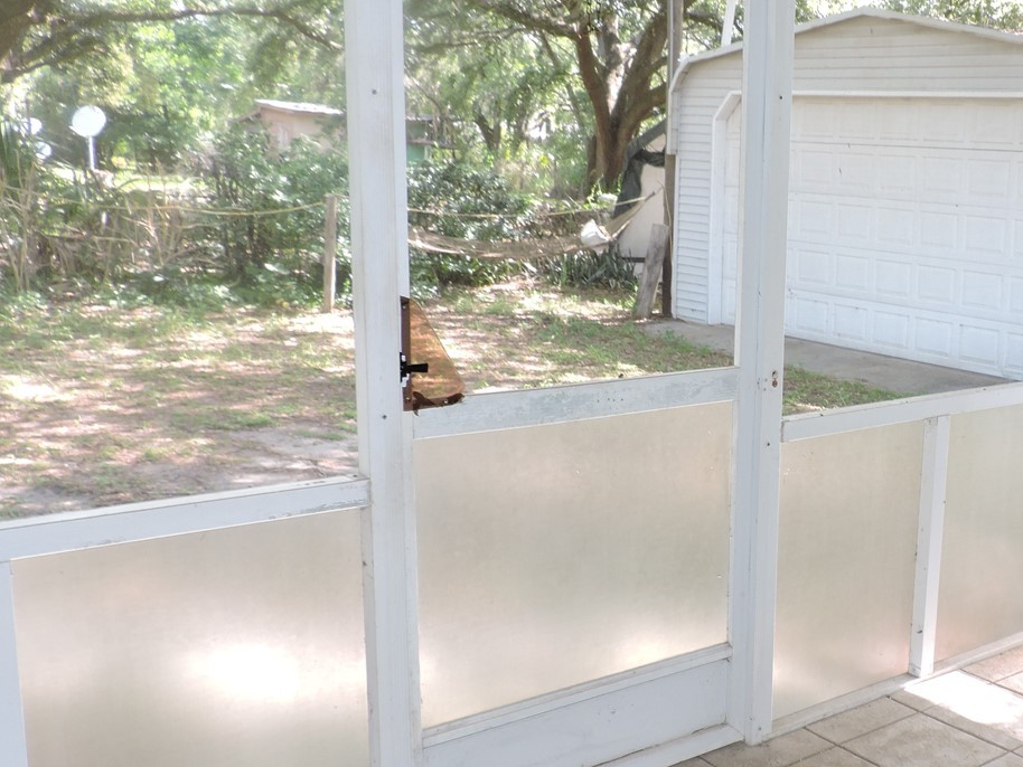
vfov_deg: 34.3
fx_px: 1242
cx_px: 860
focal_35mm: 42
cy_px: 427
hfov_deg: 42.2
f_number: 3
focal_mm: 4.3
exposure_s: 1/40
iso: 100
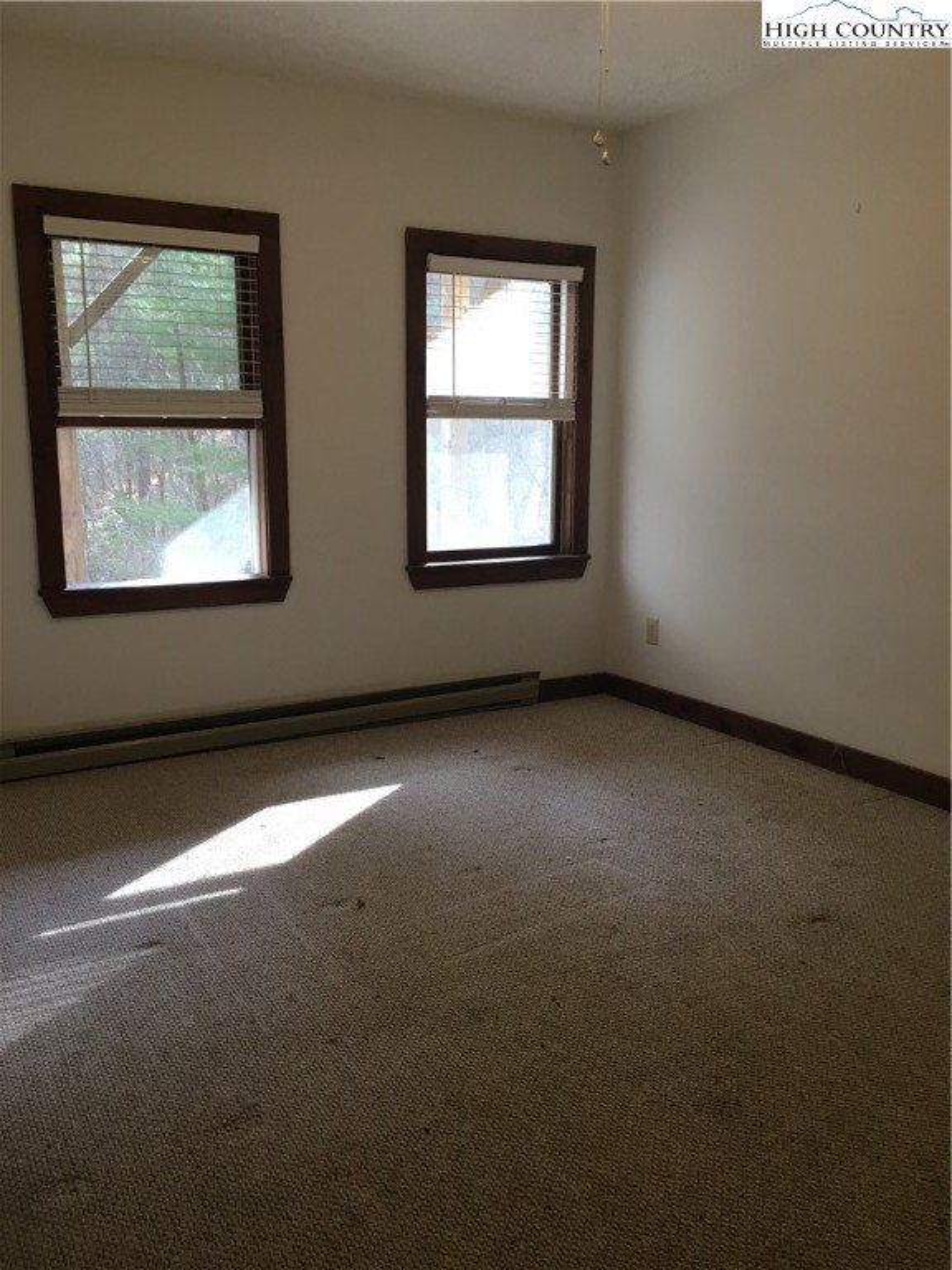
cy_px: 635
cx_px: 476
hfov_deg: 48.2
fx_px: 1063
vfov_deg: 61.7
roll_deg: -1.4
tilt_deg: -9.3
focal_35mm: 29
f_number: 2.2
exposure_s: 1/15
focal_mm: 4.15
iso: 25
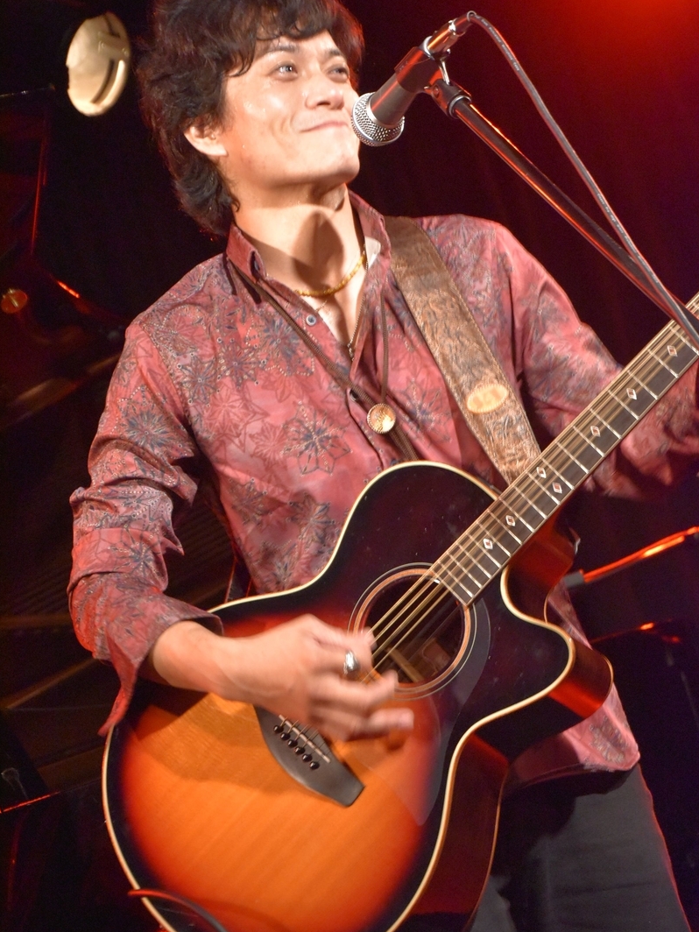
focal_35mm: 114
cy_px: 419
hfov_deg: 13.0
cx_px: 350
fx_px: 3069
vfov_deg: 17.3
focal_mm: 70
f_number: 5.3
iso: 5000
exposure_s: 1/60
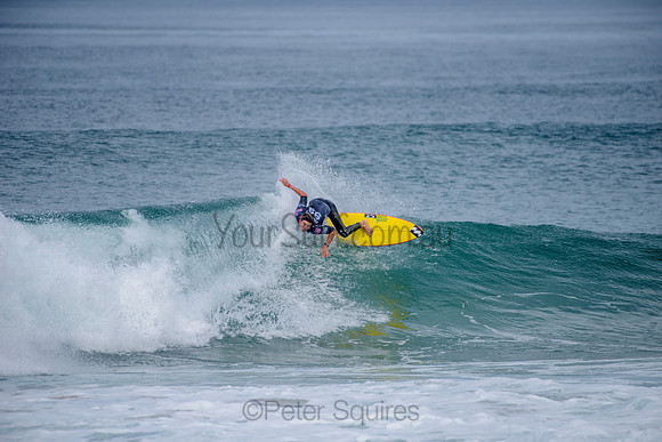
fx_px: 9196
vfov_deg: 2.8
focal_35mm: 500
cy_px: 221
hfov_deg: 4.1
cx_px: 331
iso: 160
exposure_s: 1/2000
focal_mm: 500
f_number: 5.6
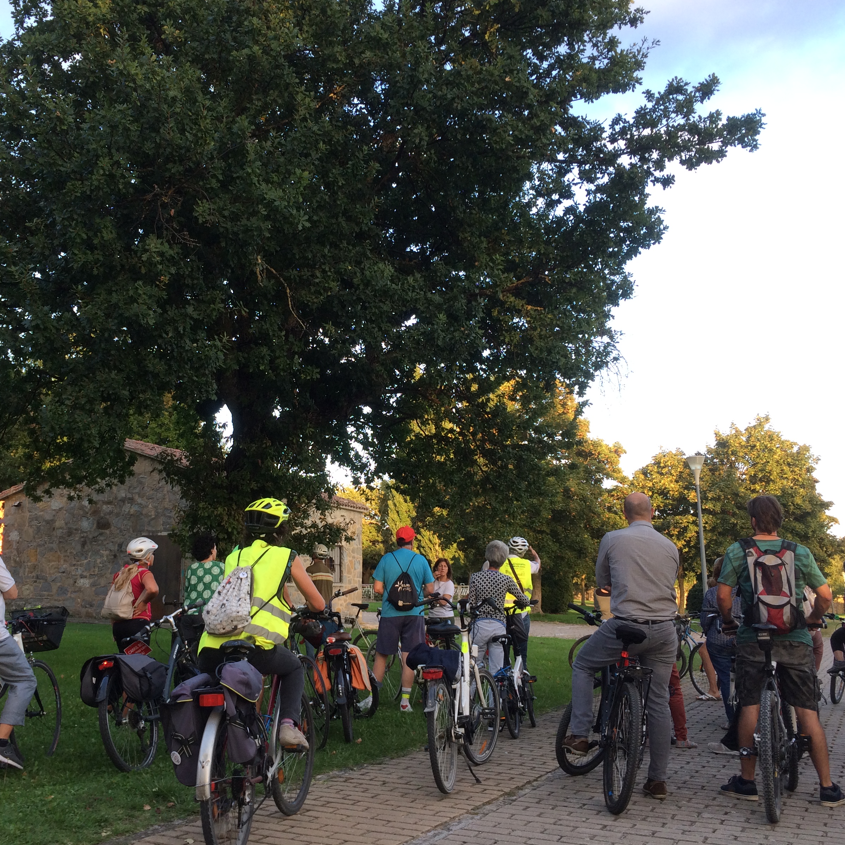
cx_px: 339
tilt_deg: +8.9
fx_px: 967
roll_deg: +0.6
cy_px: 418
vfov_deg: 47.2
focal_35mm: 35
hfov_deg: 47.0
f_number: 2.2
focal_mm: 4.15
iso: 32
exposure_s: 1/112
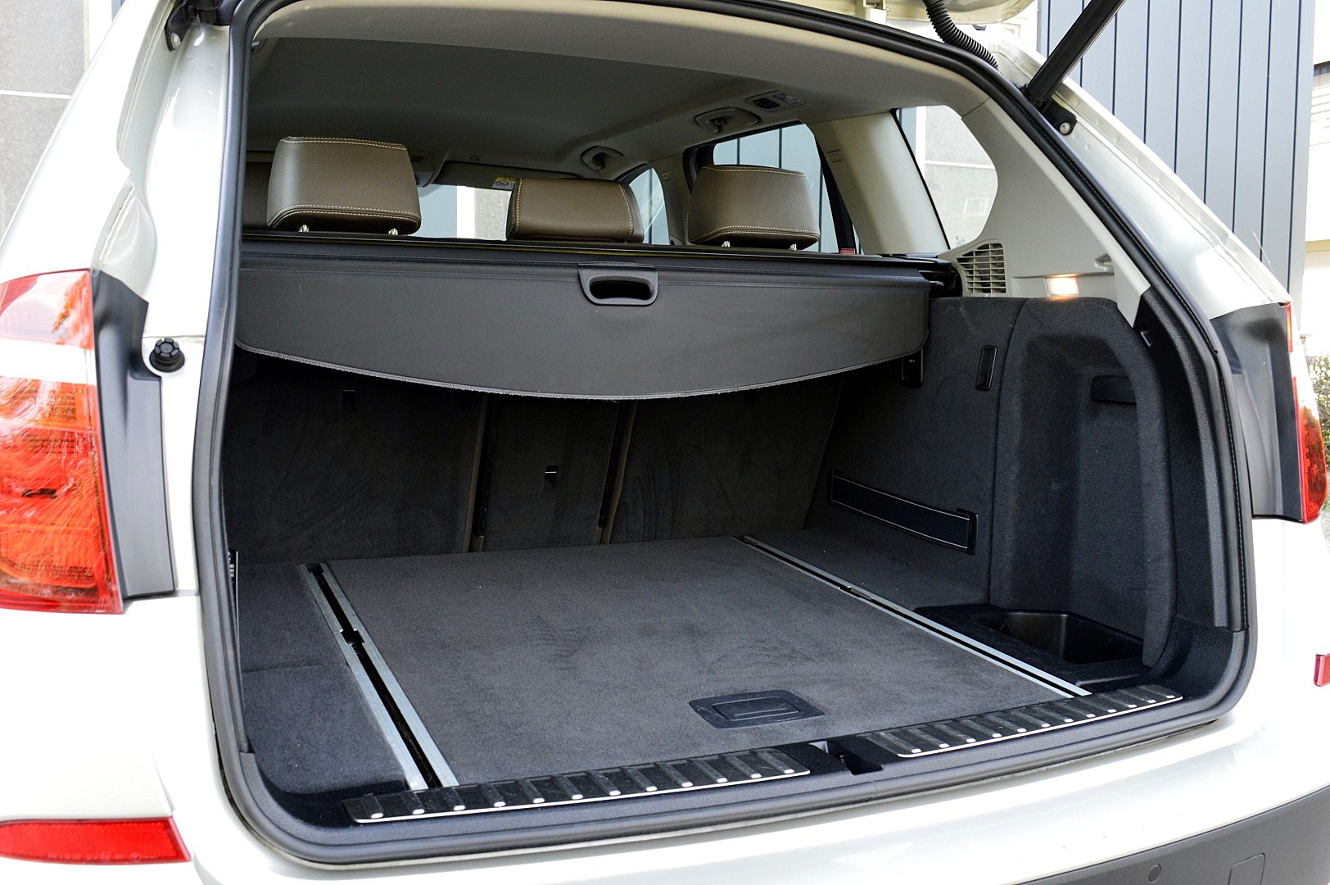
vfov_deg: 39.9
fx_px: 1218
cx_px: 665
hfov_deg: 57.3
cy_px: 442
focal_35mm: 33
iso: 720
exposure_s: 1/60
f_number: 8
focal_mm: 22
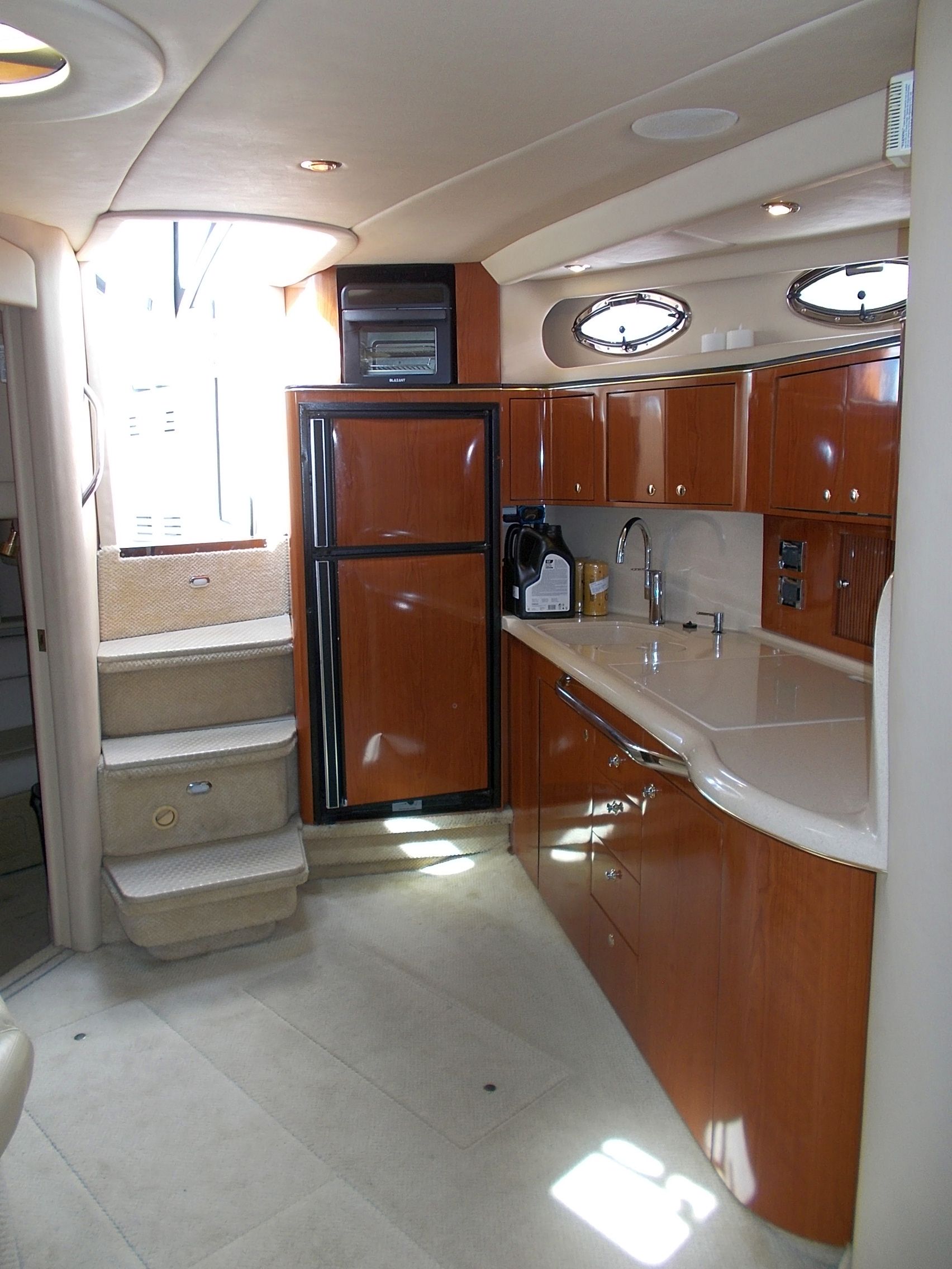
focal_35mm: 26
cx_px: 476
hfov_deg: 53.1
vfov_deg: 67.3
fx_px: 953
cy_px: 634
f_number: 3.2
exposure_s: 1/25
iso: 80
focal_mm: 4.6
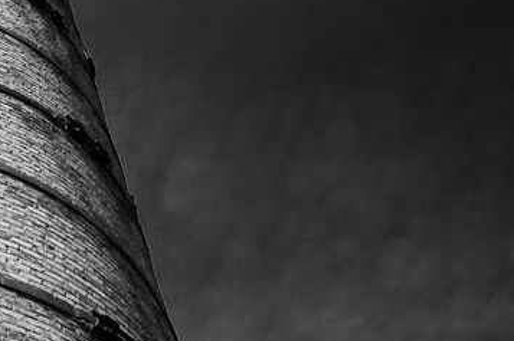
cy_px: 55
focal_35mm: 106
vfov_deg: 12.8
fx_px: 1511
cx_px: -29
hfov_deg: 18.7
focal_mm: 28
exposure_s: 1/1000
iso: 200
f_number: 5.6
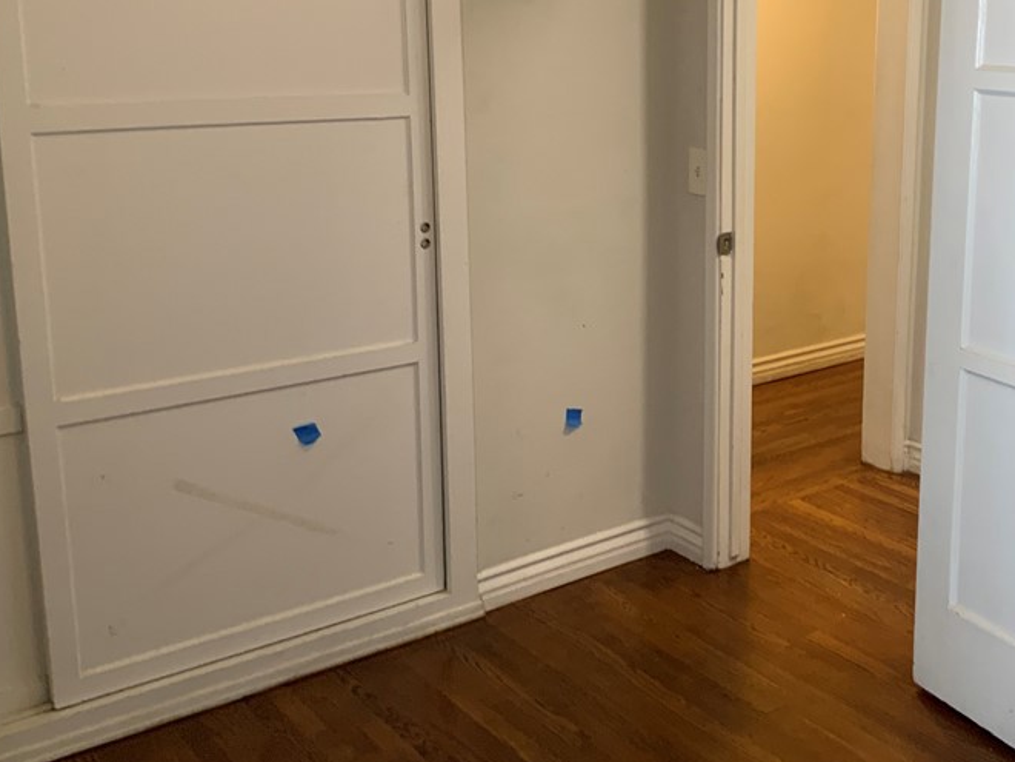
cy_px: 268
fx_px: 1319
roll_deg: -1.3
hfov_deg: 41.2
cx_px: 720
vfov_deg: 32.0
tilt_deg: -13.9
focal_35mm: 45
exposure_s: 1/60
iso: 50
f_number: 1.8
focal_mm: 3
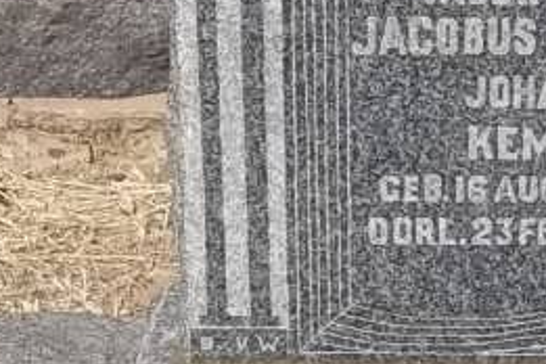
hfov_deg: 13.1
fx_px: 2320
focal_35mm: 153
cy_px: 274
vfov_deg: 9.0
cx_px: 655
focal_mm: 5.7
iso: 80
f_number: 5.5
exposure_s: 1/640
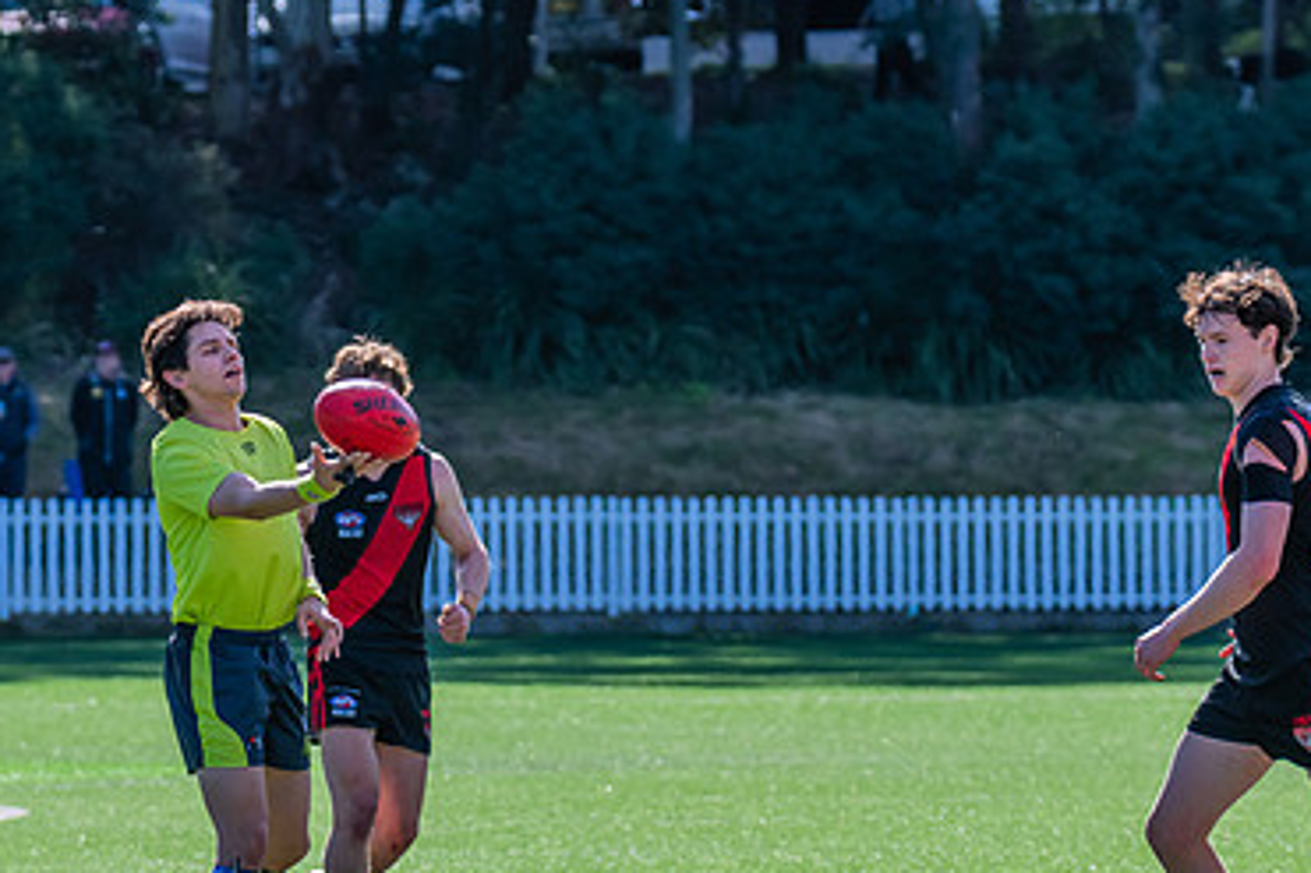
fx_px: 15506
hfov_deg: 4.8
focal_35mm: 426
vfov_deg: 3.2
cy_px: 634
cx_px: 343
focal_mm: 270
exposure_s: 1/1250
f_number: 10
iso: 800
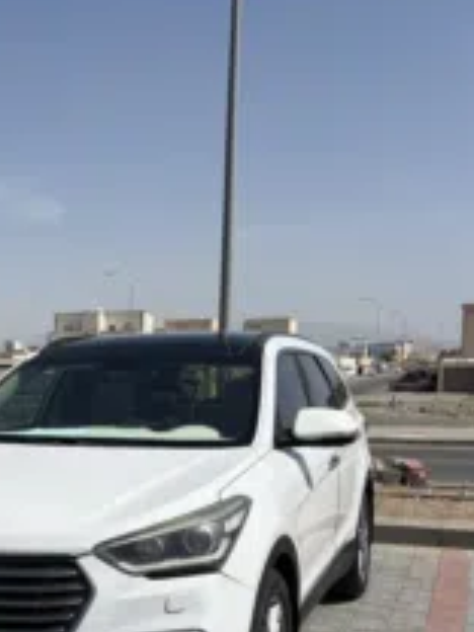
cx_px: 36
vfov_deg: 37.0
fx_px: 913
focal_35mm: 50
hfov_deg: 27.9
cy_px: 492
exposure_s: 1/7813
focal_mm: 5.96
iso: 50
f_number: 1.6
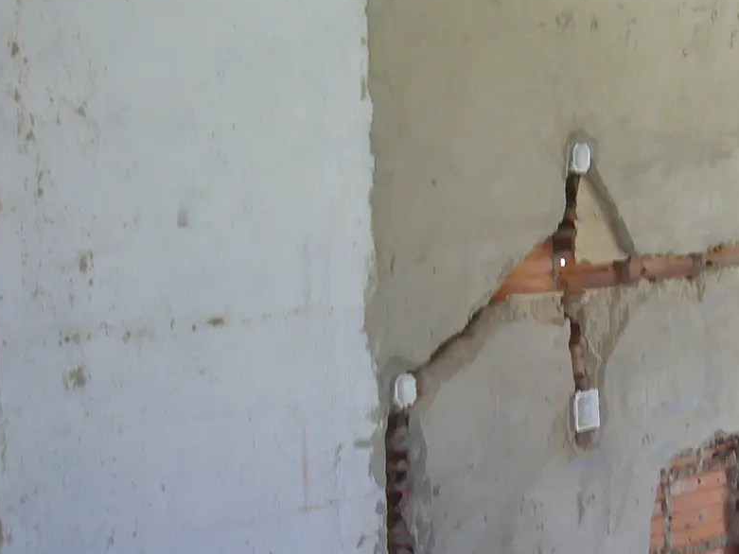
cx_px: 593
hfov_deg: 22.4
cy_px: 335
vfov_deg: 17.2
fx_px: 1836
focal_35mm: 86
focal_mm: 5.8
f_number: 2.8
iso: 80
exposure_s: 1/25
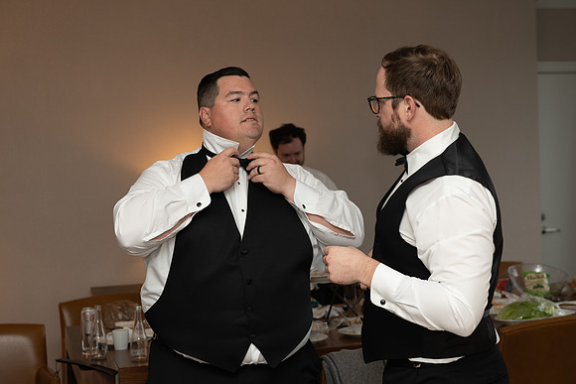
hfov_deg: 33.4
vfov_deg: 22.6
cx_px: 288
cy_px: 192
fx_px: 960
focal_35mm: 60
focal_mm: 60
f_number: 4
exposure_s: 1/200
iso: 800
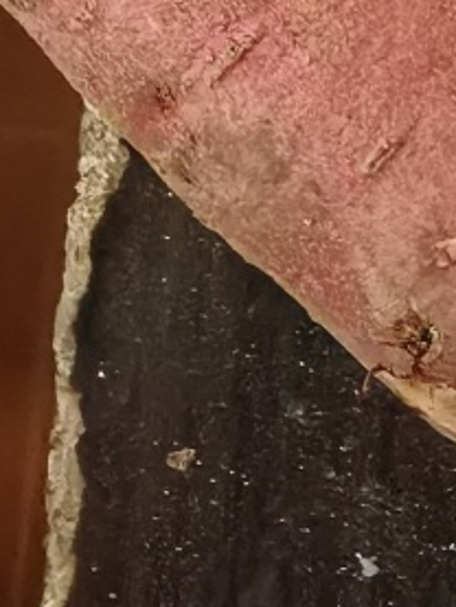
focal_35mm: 104
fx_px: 1825
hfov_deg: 13.9
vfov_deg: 16.0
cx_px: 528
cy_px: -483
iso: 320
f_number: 2.2
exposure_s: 1/33.3
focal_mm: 1.68
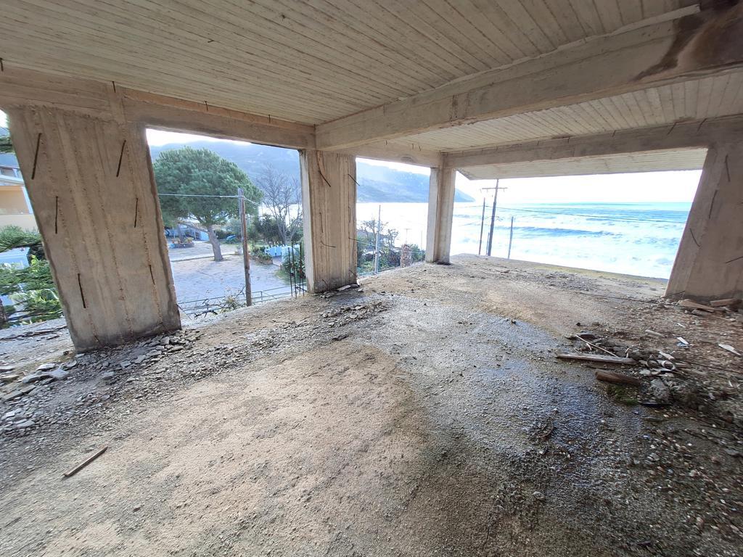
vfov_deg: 89.9
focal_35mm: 13
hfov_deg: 106.2
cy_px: 278
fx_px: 279
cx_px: 372
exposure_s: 1/230
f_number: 2.2
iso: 40
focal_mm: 1.74
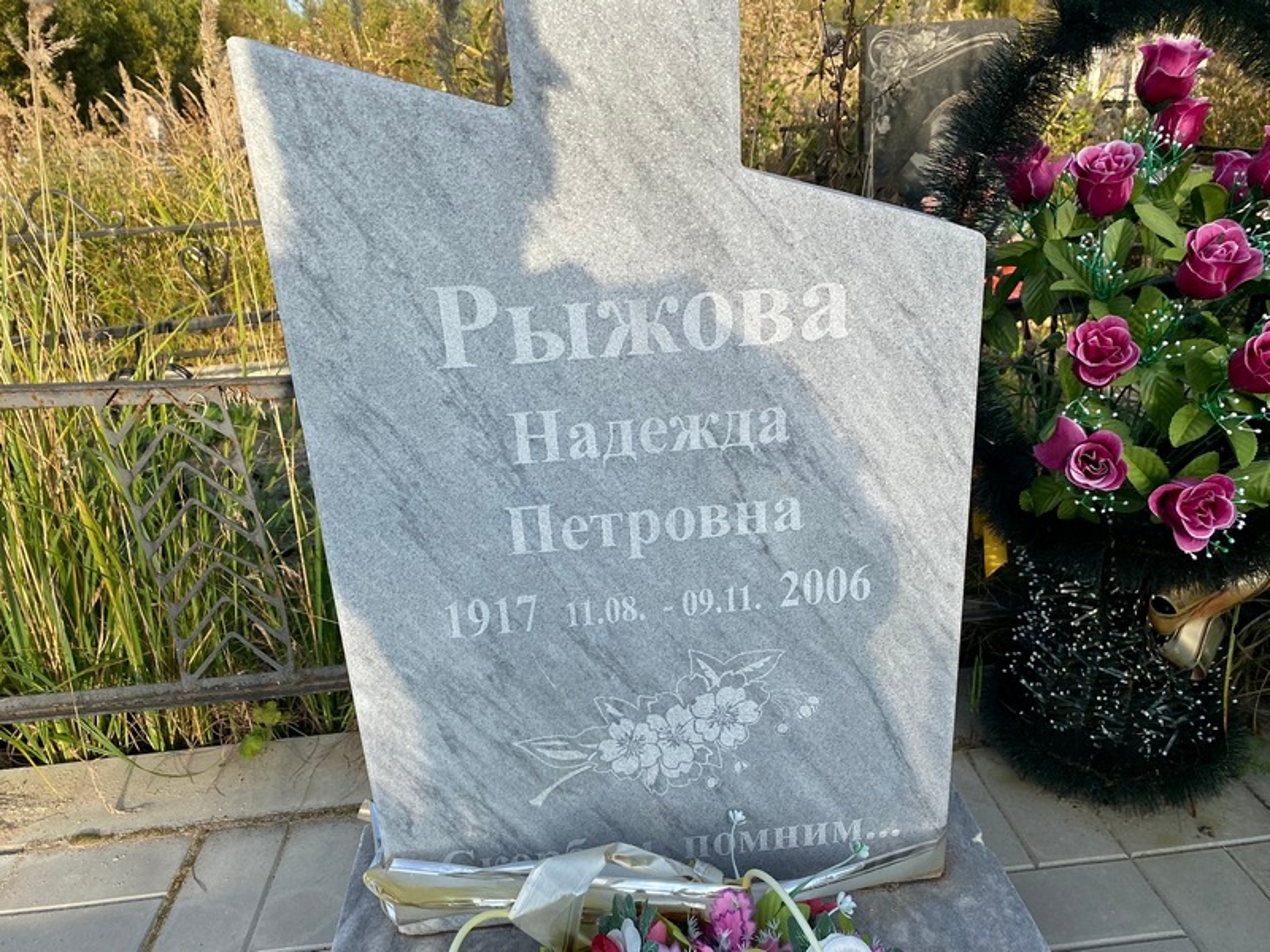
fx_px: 954
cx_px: 635
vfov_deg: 53.1
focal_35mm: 26
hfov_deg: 67.3
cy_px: 476
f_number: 1.8
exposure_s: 1/1025
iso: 32
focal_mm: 4.25
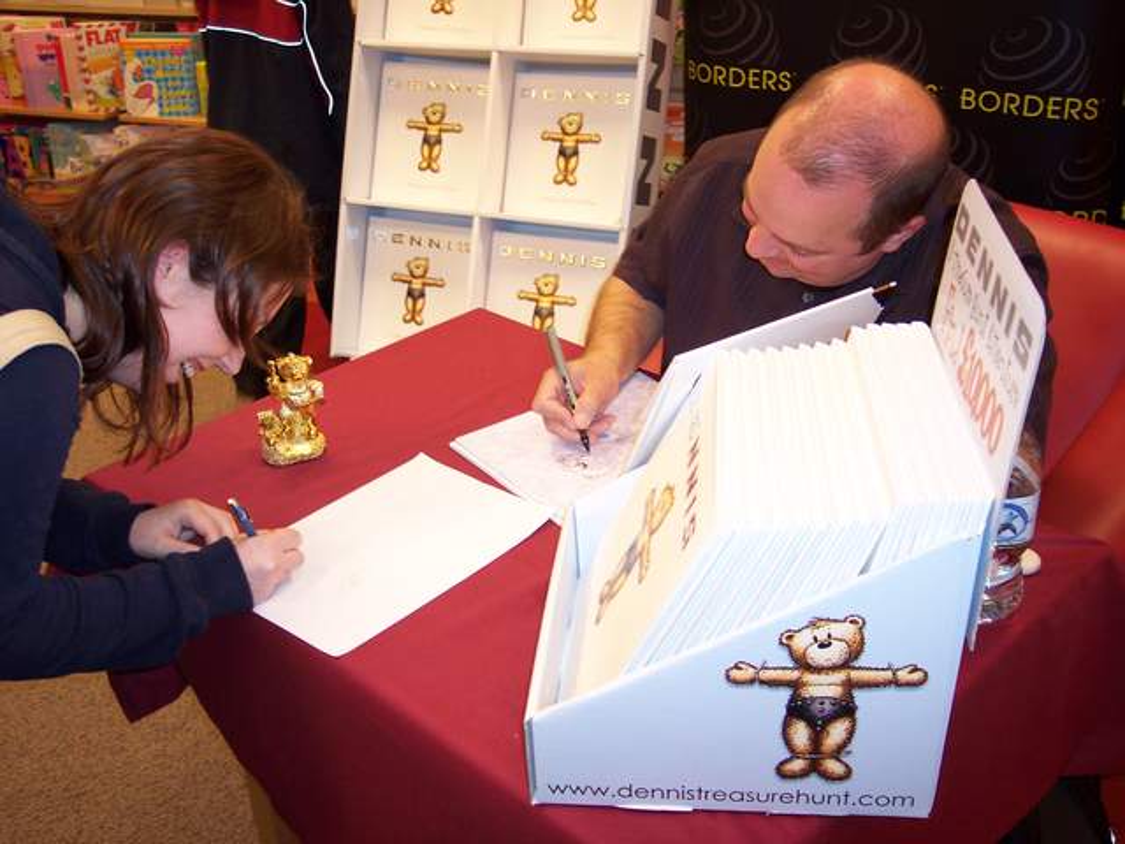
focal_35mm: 38
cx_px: 562
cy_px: 422
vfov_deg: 37.7
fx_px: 1235
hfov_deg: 49.0
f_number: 2.8
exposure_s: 1/30
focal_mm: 8
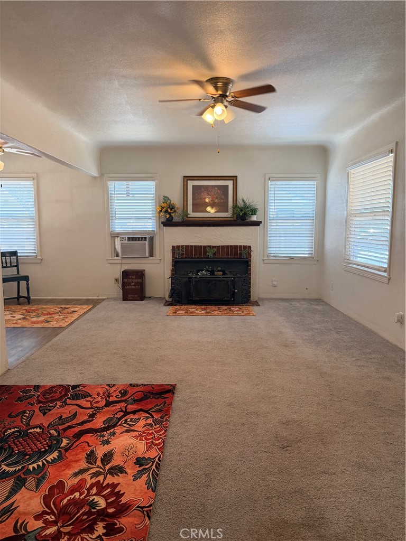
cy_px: 270
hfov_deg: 56.8
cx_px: 203
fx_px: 375
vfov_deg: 71.6
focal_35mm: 24
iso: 200
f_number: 1.78
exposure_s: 1/157
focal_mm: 6.76
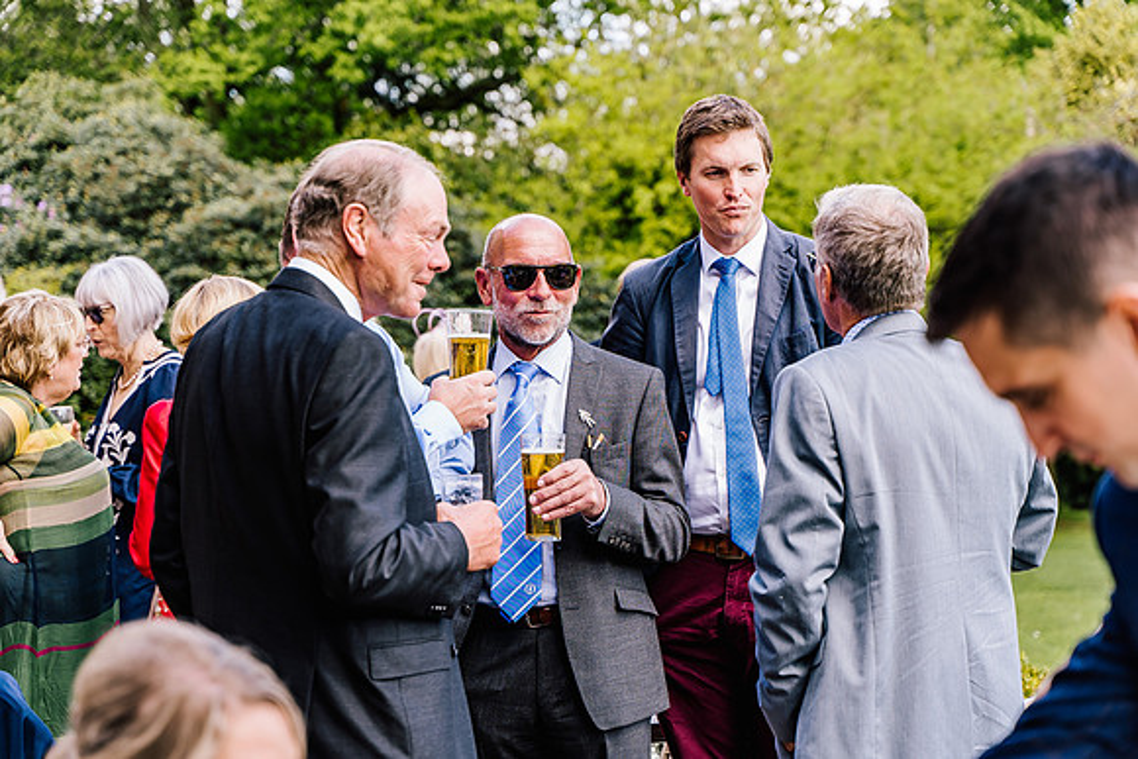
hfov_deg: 26.3
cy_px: 380
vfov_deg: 17.7
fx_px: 2433
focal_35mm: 77
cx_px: 569
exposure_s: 1/160
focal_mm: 75
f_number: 4
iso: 160
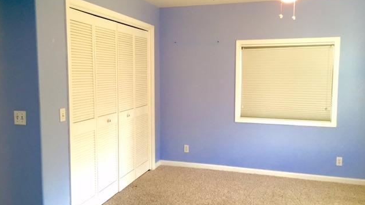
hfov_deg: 61.0
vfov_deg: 36.6
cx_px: 182
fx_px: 310
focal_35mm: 32
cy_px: 98
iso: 64
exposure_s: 1/30
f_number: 2.2
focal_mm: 4.15
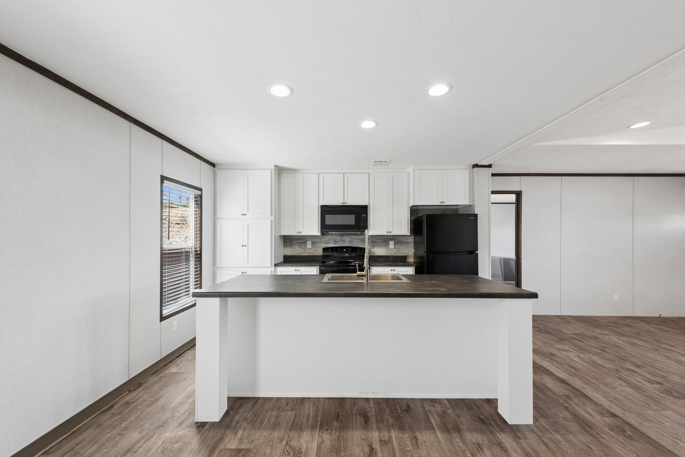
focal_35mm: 14
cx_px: 342
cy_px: 228
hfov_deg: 104.2
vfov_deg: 81.3
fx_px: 266
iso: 400
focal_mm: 14
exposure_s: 1/50
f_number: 8
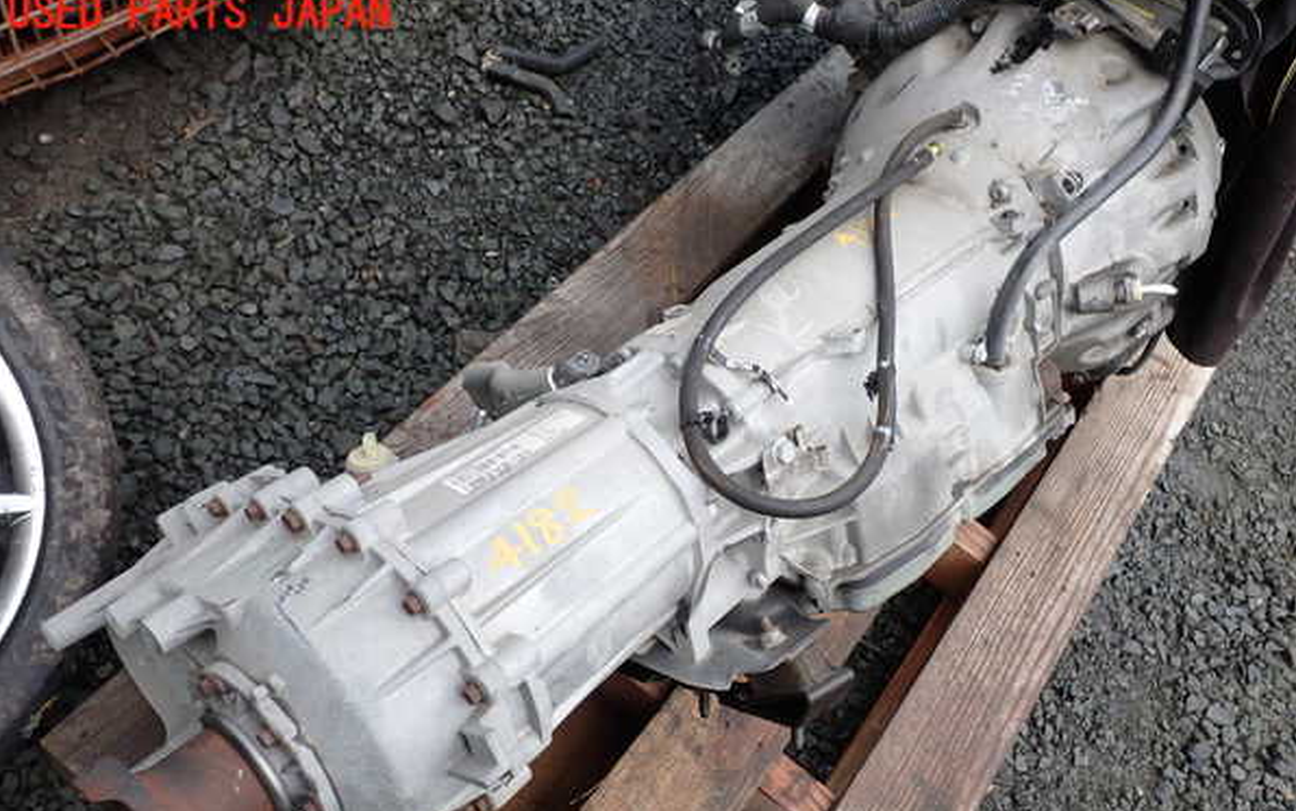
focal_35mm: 32
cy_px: 476
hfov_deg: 59.6
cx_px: 648
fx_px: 1131
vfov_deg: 39.3
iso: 100
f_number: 3.2
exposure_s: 1/125
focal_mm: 5.4
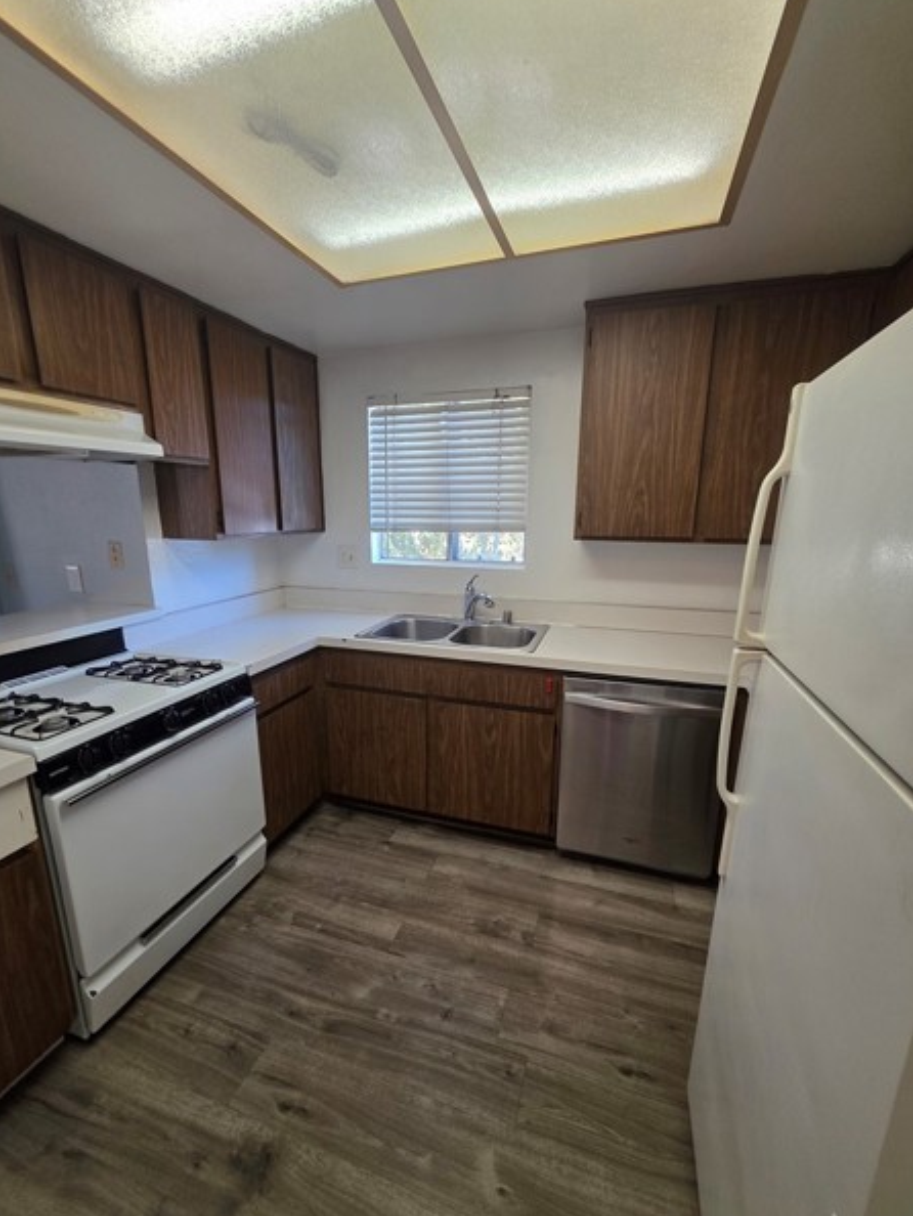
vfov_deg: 102.0
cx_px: 438
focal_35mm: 14
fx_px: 492
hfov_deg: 85.7
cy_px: 626
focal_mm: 2.2
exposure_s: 1/120
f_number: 1.9
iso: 125
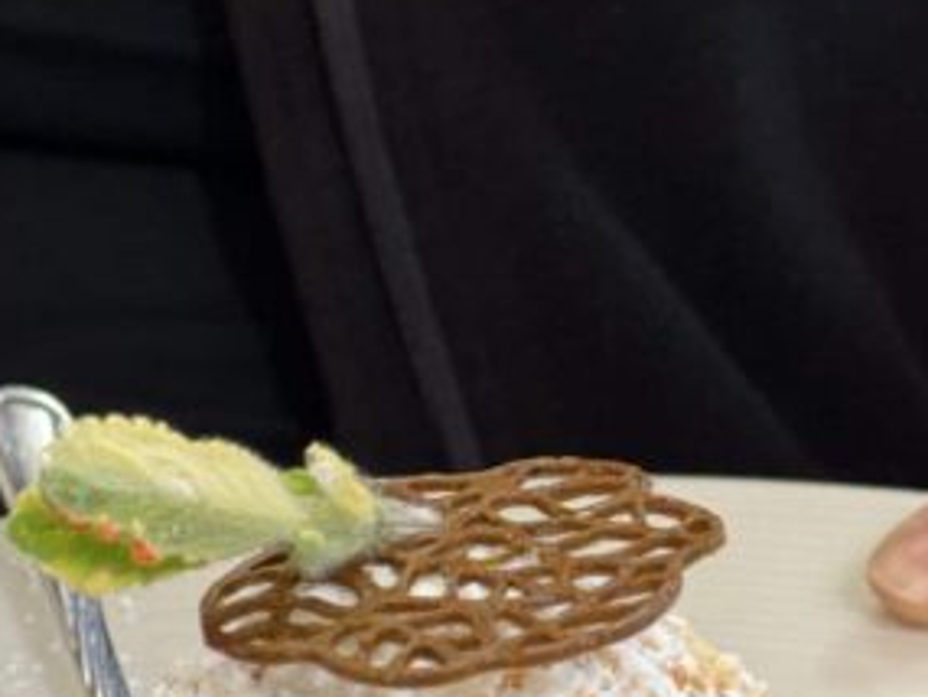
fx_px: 2709
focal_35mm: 101
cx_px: 316
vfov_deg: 14.7
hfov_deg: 19.4
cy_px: 381
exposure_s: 1/33
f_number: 1.78
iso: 200
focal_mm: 6.76
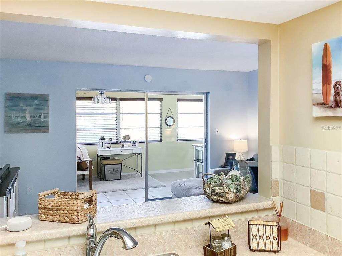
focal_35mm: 31
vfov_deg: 45.4
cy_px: 128
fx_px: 306
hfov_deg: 58.4
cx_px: 171
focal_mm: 3.3
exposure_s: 1/60
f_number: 2.4
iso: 100
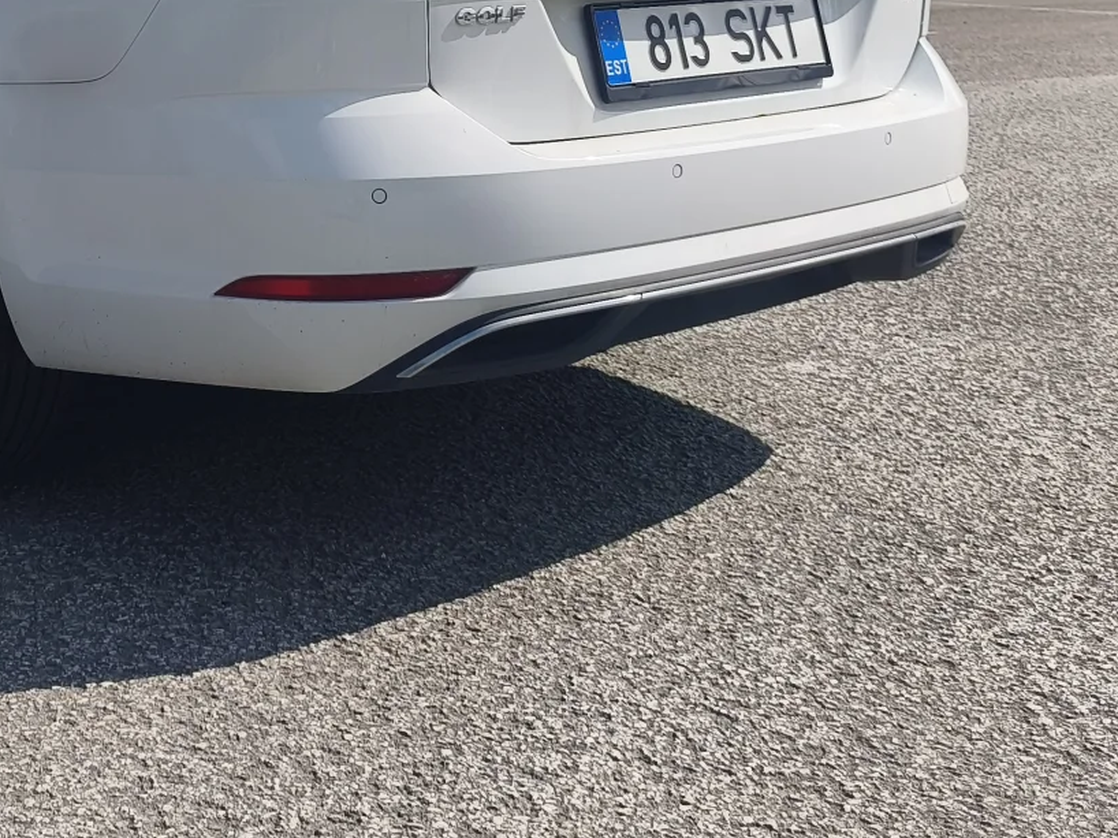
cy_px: 8
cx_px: 161
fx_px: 1744
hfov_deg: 34.0
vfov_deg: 25.7
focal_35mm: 54
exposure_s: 1/1354
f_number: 1.7
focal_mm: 6.06
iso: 50
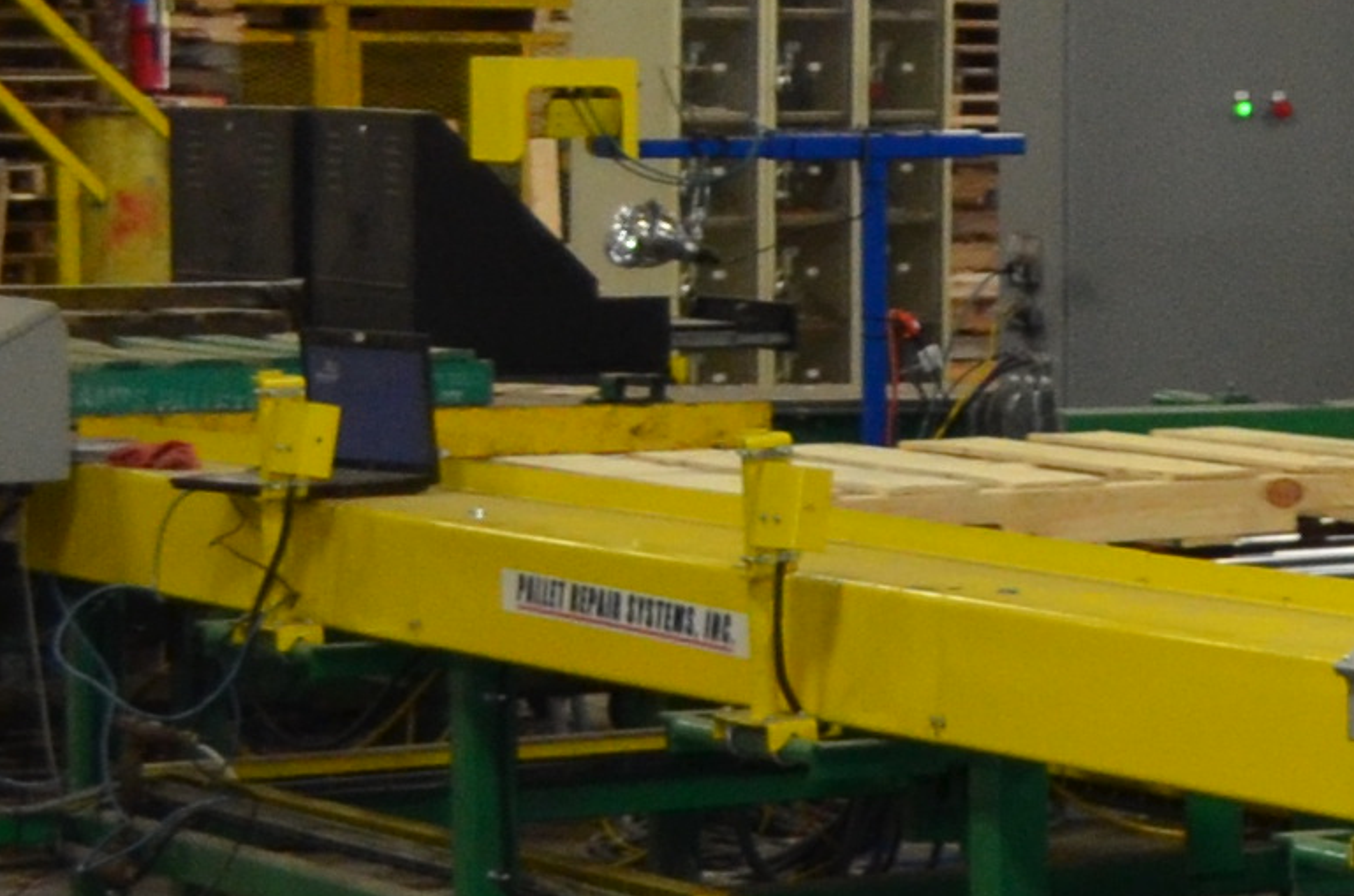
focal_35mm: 173
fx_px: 6492
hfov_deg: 9.4
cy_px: 229
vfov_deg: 7.9
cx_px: 4027
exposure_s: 1/60
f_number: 3.5
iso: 560
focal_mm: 18
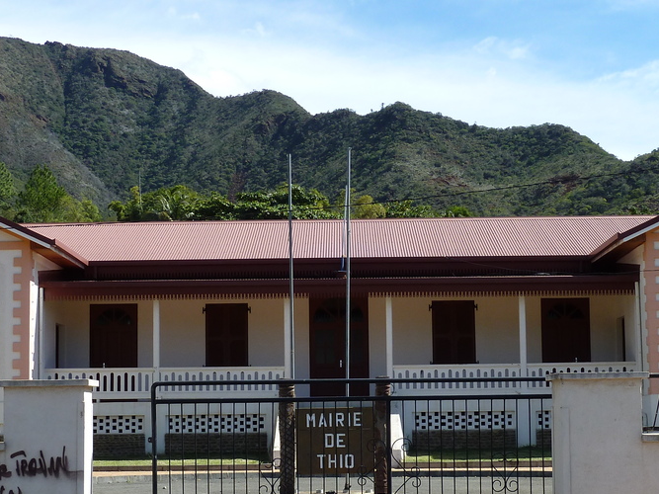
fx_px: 1199
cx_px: 323
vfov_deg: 23.1
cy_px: 342
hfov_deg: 30.7
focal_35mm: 63
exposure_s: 1/400
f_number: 4
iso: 80
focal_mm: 5.7
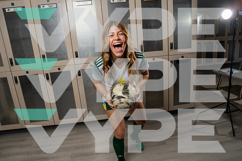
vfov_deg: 51.3
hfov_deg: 71.5
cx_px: 121
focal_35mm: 25
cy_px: 80
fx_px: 168
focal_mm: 25
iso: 1000
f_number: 7.1
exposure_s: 1/250
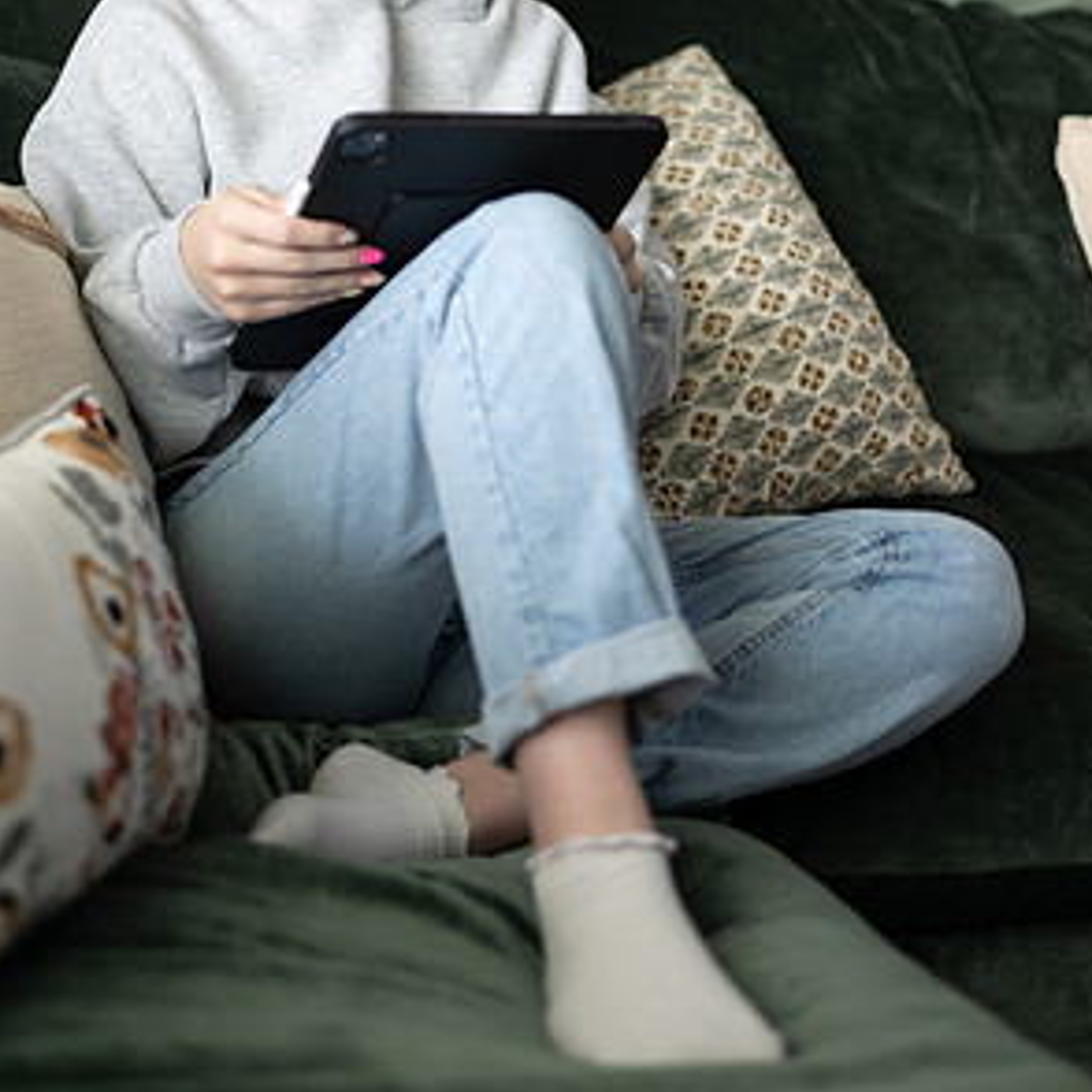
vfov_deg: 26.2
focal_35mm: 65
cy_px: 297
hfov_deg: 26.5
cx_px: 546
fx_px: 2320
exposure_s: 1/320
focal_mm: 50
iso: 100
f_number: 1.8
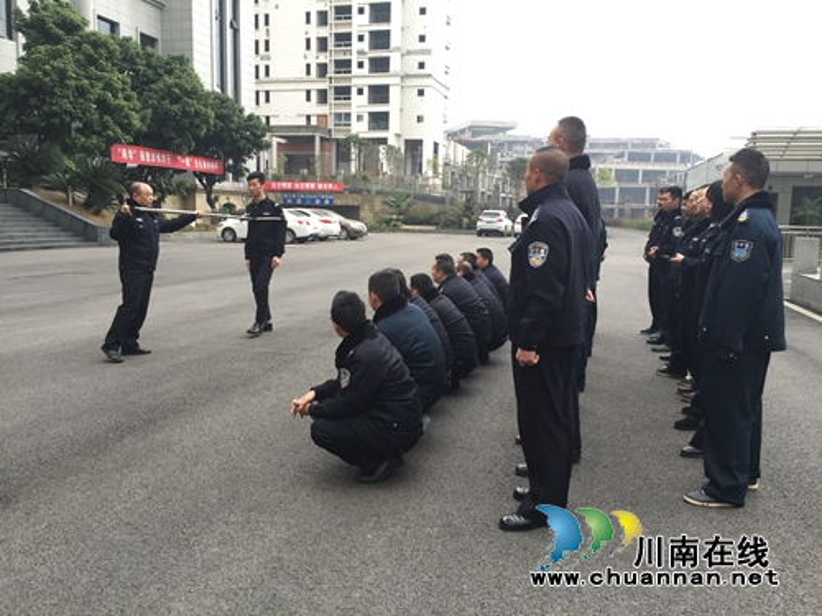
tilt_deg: -6.1
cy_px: 308
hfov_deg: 61.7
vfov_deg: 48.2
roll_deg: -1.1
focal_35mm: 29
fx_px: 689
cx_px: 411
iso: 40
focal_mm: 4.15
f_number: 2.2
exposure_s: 1/100
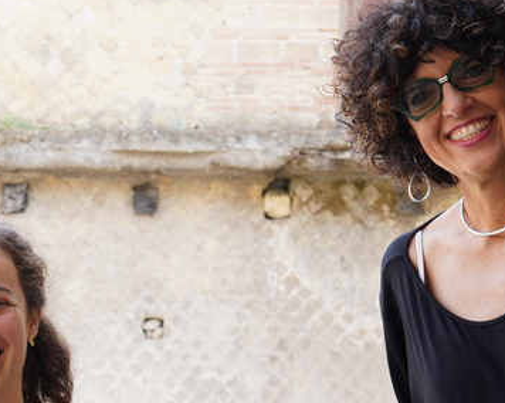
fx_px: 2900
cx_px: -121
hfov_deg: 9.8
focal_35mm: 194
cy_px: 634
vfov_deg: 7.8
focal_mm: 36.8
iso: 400
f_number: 5.6
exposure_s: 1/125
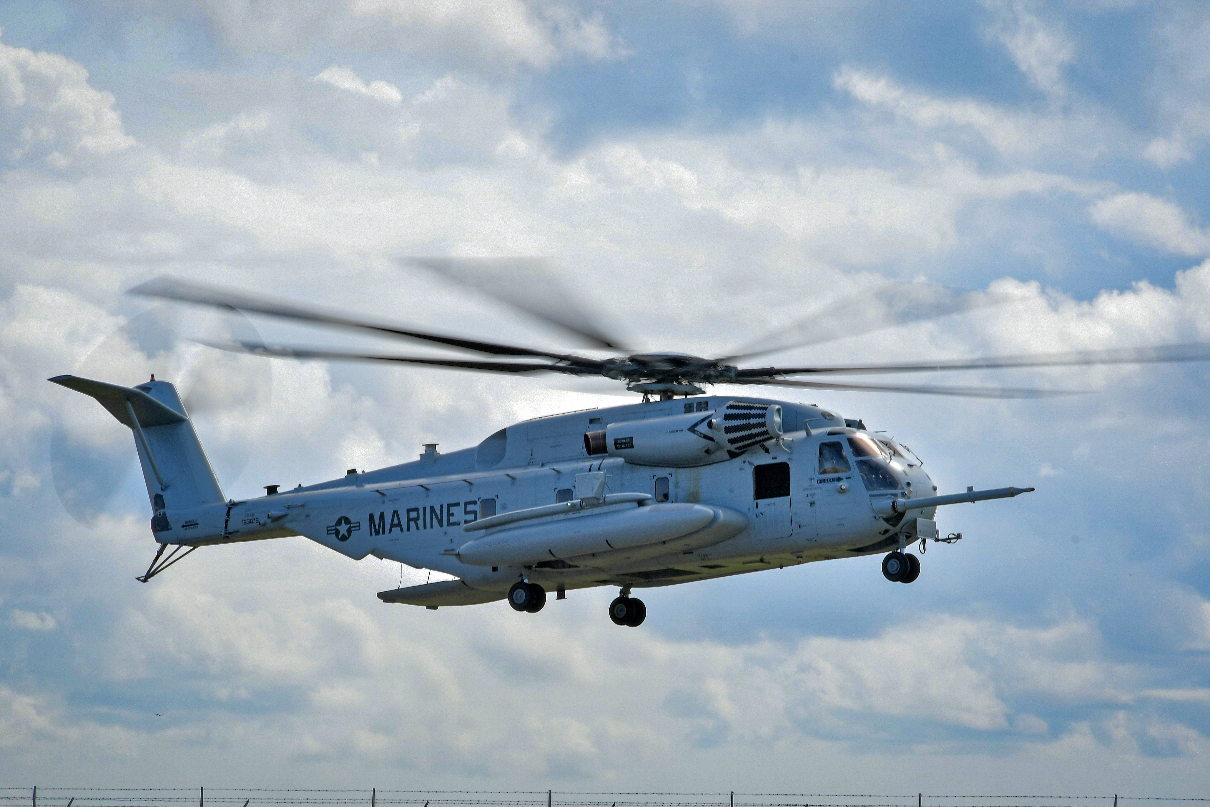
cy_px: 404
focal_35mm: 255
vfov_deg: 5.4
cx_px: 605
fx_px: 8570
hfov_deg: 8.1
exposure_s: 1/60
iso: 100
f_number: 18
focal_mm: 170
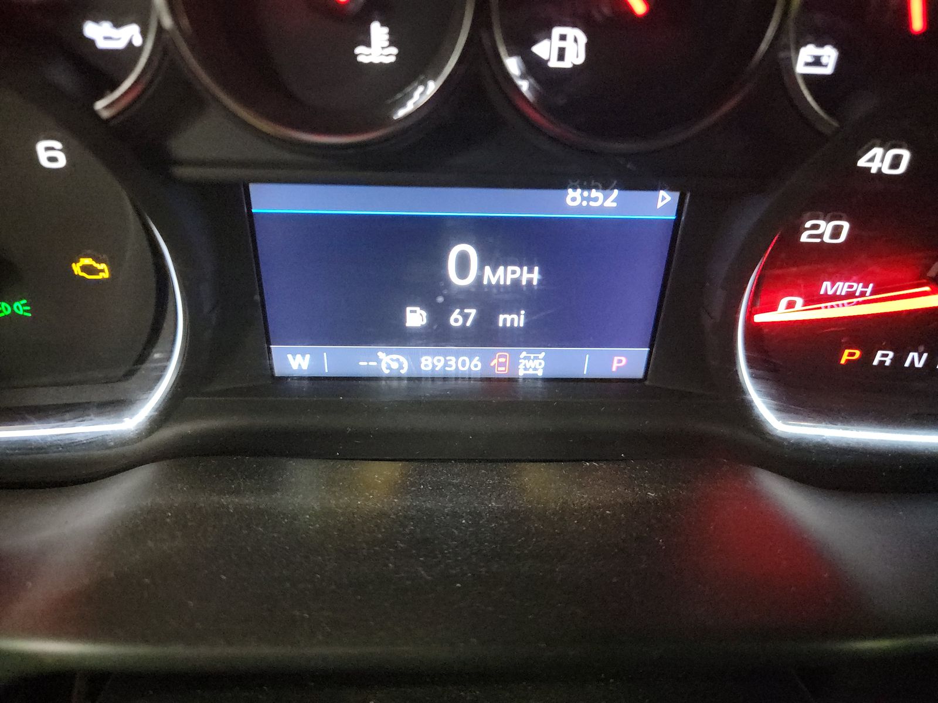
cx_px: 469
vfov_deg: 56.8
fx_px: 650
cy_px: 352
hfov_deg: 71.6
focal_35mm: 24
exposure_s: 1/30
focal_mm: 6.7
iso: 4631
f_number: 1.8
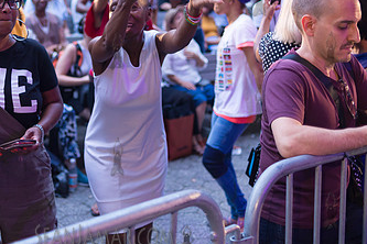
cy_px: 50
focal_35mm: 61
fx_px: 622
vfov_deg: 22.0
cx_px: 117
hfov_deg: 32.6
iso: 1250
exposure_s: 1/160
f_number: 2
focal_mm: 35
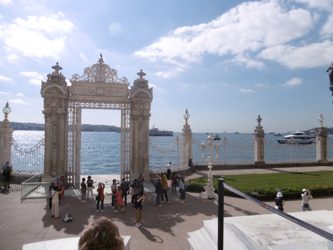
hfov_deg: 71.6
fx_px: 231
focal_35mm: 24
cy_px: 125
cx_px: 166
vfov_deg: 56.8
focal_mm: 4.3
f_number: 7.8
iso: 100
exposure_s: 1/500
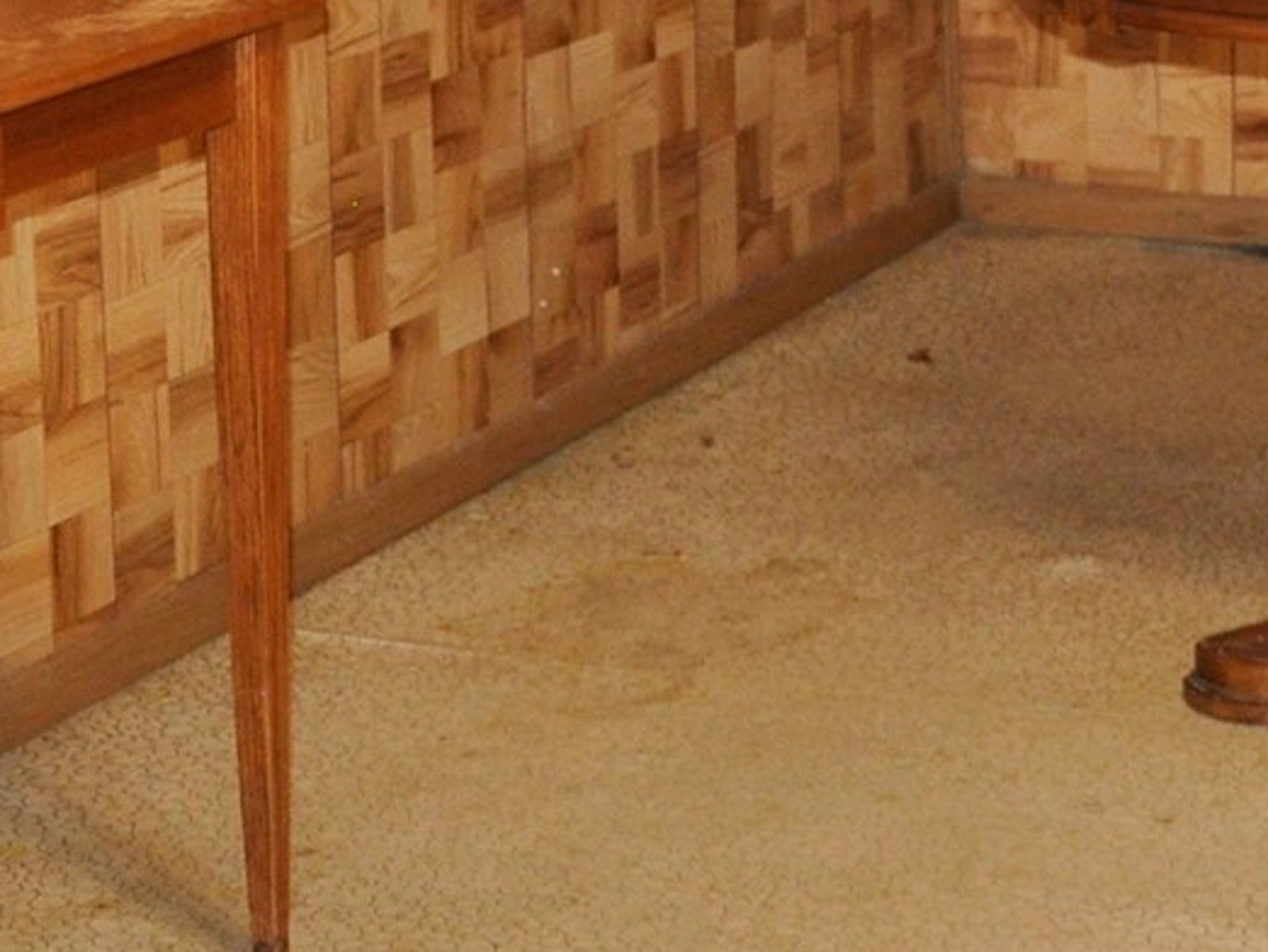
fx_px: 4618
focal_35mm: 126
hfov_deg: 15.1
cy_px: -293
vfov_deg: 11.5
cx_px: 1489
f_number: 3.8
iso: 800
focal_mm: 21
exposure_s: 1/60
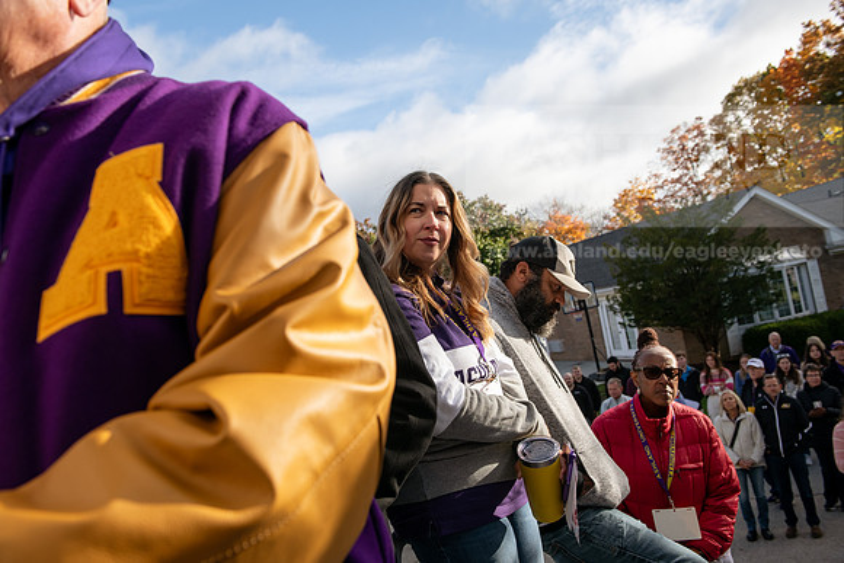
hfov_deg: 58.7
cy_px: 282
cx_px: 422
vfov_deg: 41.1
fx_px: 750
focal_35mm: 32
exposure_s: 1/500
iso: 125
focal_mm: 32
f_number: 5.6
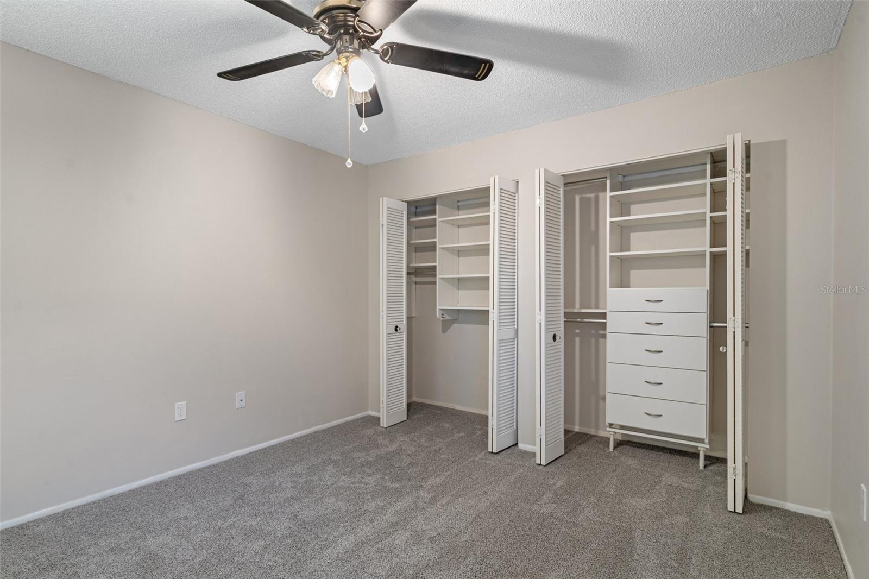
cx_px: 434
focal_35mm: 17
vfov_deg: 70.4
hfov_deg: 93.3
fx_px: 410
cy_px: 290
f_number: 8
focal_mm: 17
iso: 320
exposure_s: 4
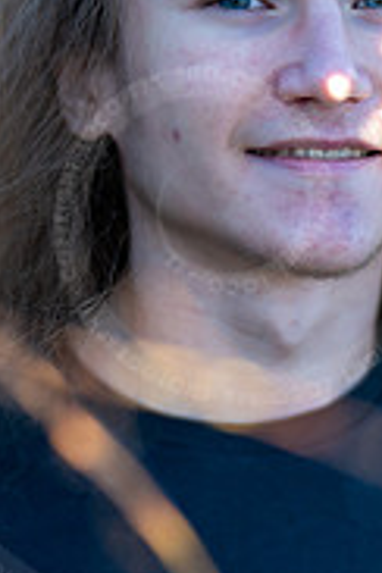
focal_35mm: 312
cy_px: 272
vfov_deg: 6.6
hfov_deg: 4.4
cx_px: 257
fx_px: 4966
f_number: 1.2
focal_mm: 85
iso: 64
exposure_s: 1/640
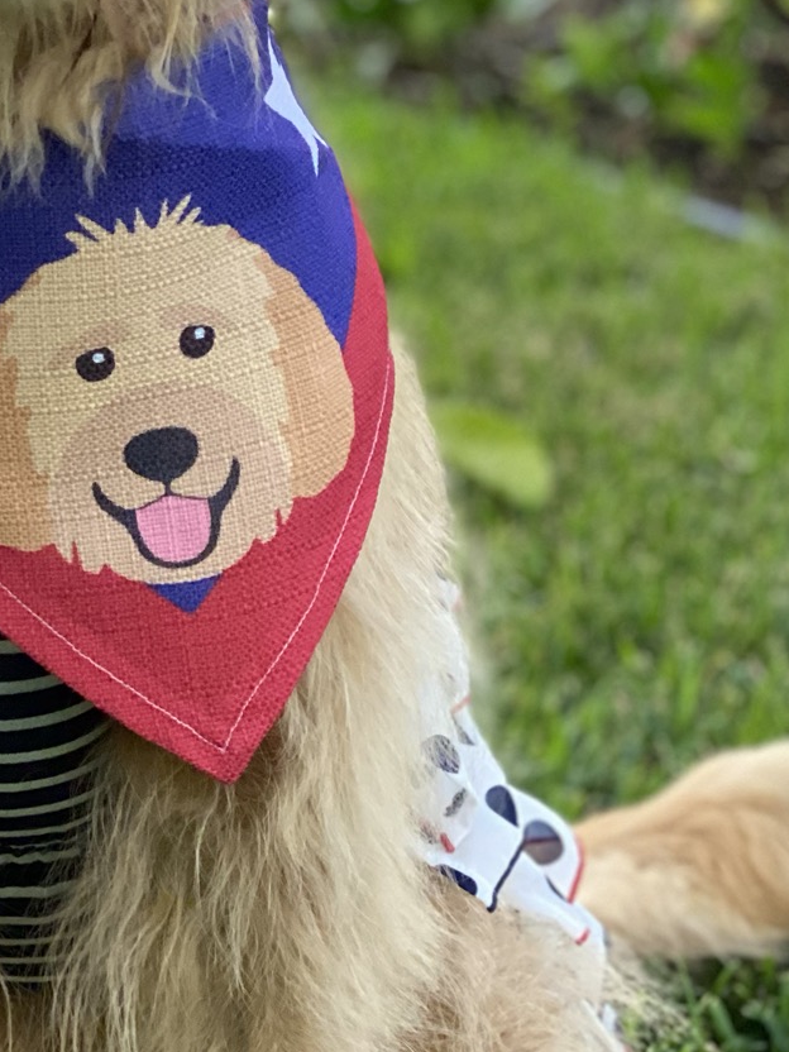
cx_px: 10
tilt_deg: -12.0
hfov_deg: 11.5
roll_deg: -0.2
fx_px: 3890
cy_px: 349
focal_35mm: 128
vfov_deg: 15.4
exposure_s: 1/122
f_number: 2
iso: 200
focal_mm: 6
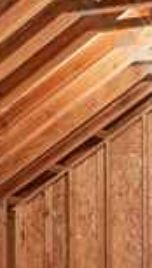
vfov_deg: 14.2
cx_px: -194
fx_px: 1057
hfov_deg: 7.7
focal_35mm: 148
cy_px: 286
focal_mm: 17
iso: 400
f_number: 9
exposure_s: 1/1.25
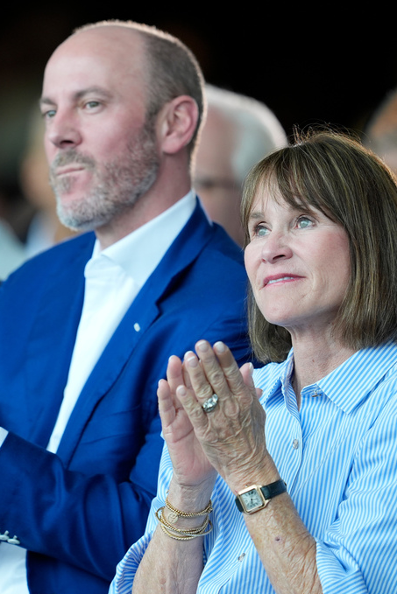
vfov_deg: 3.4
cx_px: 89
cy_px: 297
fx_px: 9969
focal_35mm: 603
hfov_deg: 2.3
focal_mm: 400
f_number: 2.8
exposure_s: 1/640
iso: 800
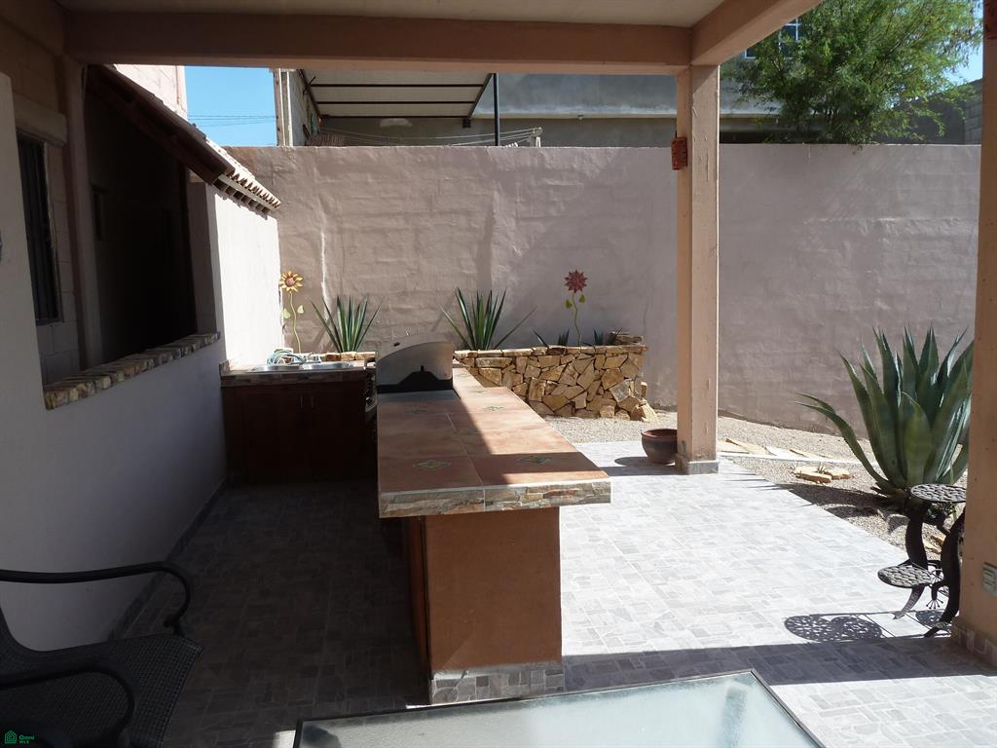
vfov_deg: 54.9
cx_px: 498
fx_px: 720
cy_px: 374
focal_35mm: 25
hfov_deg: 69.4
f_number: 4
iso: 80
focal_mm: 4.1
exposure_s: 1/400
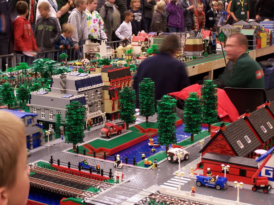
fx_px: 530
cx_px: 137
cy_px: 102
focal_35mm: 67
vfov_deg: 21.9
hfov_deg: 29.0
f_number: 3.2
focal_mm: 11.1
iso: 80
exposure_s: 1/2
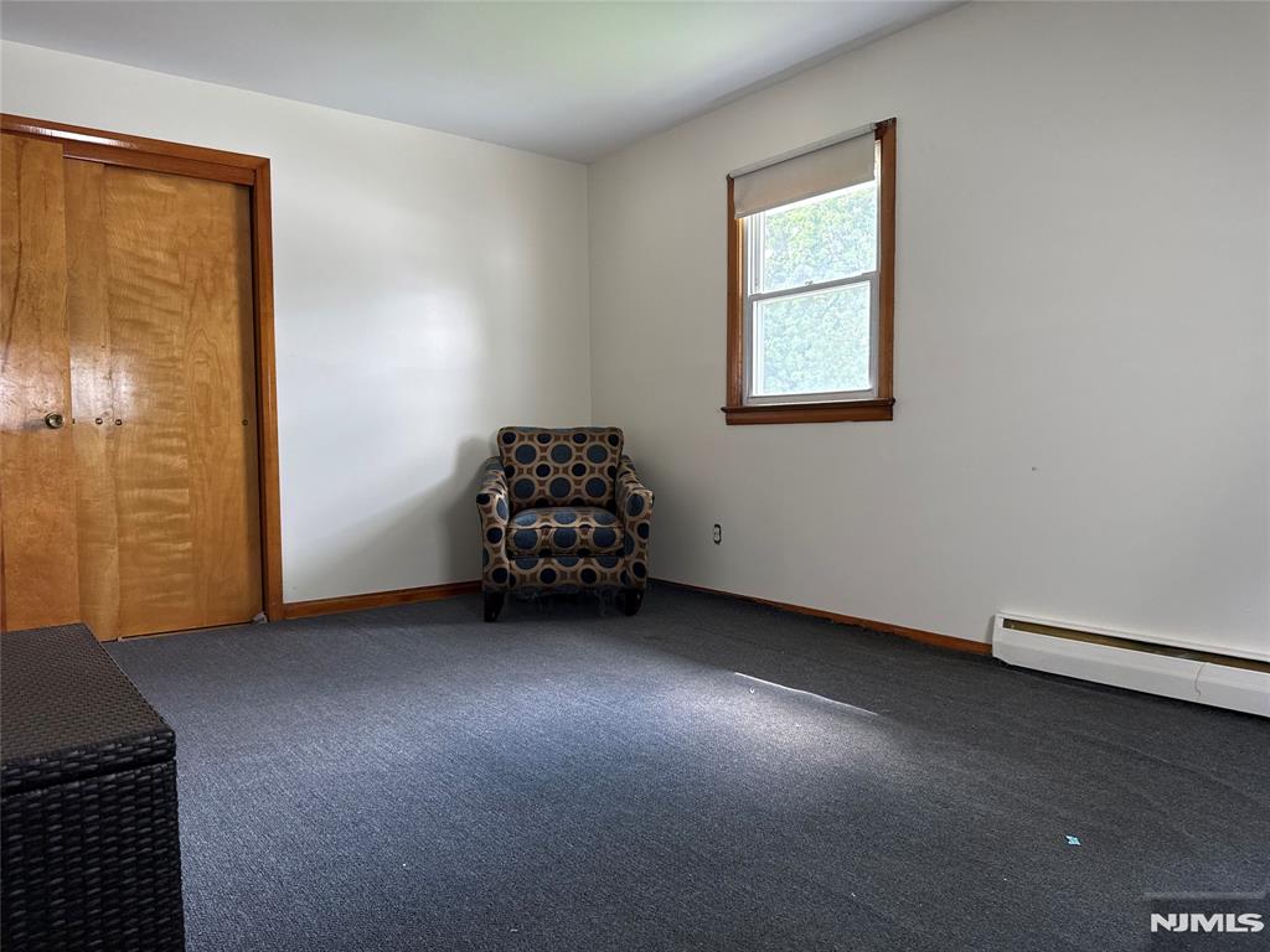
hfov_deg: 71.6
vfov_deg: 56.8
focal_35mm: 24
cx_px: 635
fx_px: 881
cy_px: 476
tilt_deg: -1.6
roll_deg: +1.1
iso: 200
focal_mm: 6.76
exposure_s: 1/76
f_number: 1.78
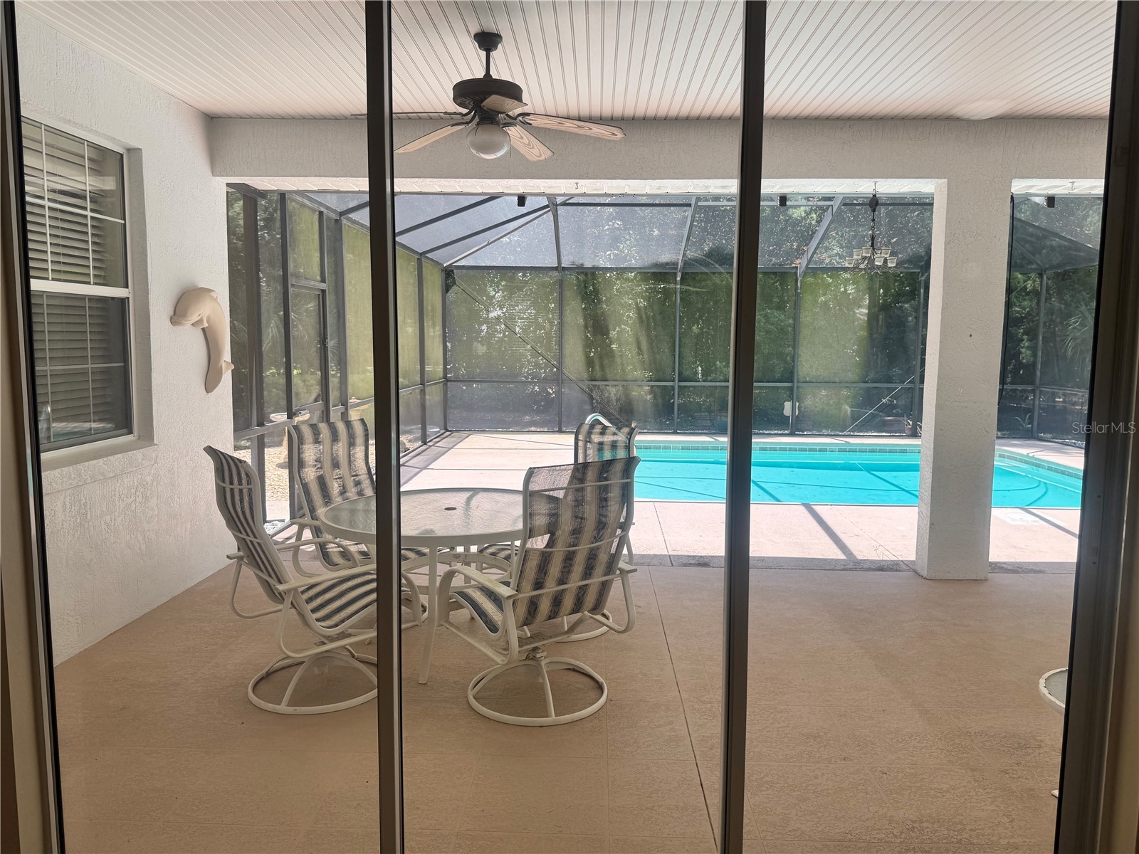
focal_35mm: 24
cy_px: 427
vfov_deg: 56.8
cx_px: 570
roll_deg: -1.0
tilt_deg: -5.1
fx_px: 790
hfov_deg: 71.6
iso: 80
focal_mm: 6.76
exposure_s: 1/577
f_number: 1.78
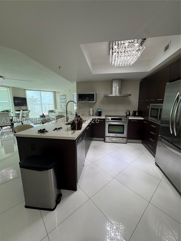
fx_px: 98
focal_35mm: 14
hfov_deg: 85.7
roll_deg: -0.9
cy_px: 120
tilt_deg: -9.0
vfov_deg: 102.1
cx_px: 90
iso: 125
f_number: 2.2
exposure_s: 1/120
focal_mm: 2.22
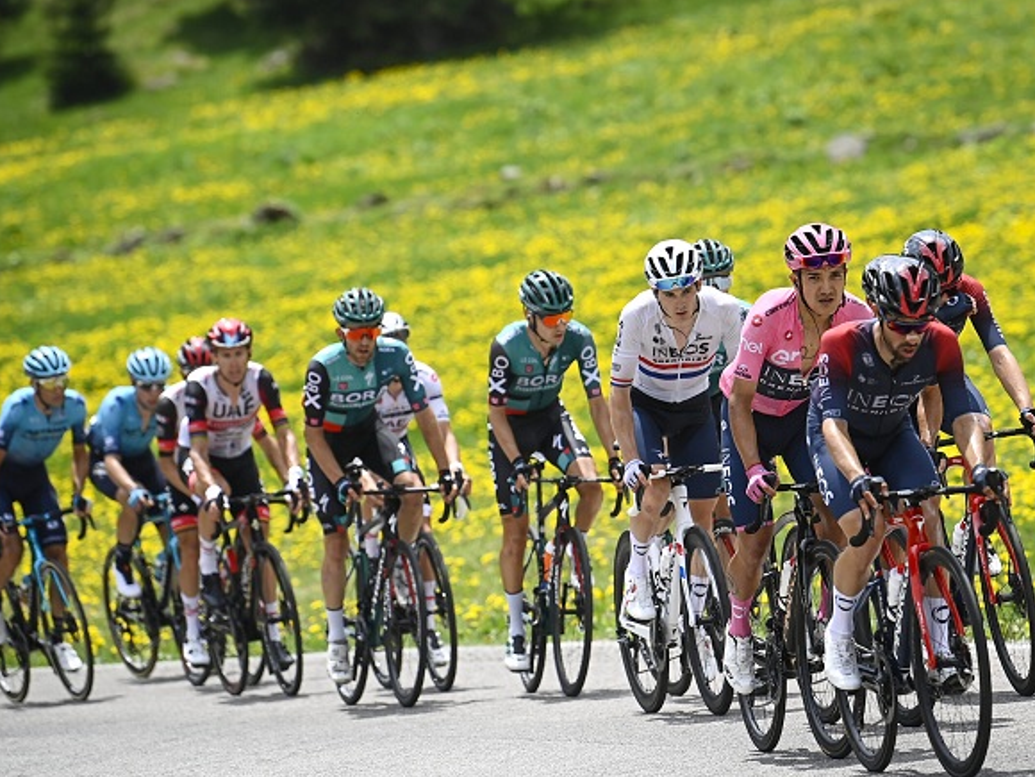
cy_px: 402
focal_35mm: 232
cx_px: 466
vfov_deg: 6.4
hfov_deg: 8.5
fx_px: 6937
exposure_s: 1/2500
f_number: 3.5
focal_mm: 200
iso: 250
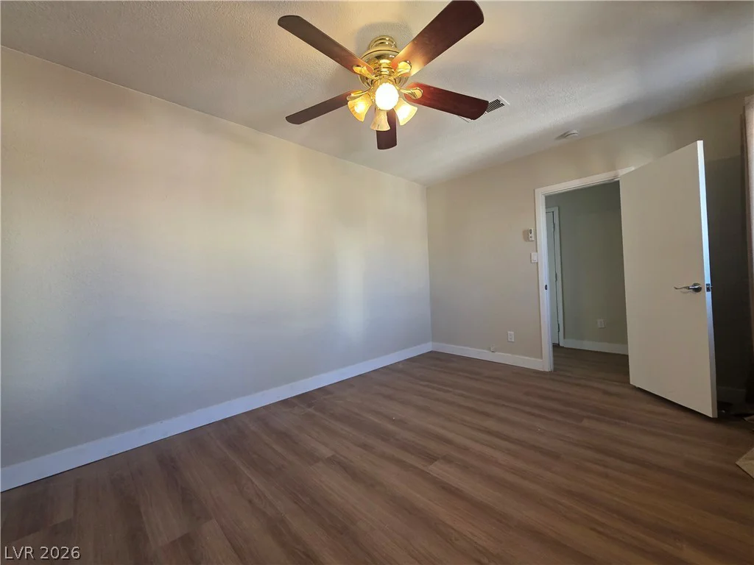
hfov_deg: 106.2
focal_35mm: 13
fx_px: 283
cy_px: 282
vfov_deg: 89.9
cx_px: 377
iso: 320
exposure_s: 1/120
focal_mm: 2.2
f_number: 1.9
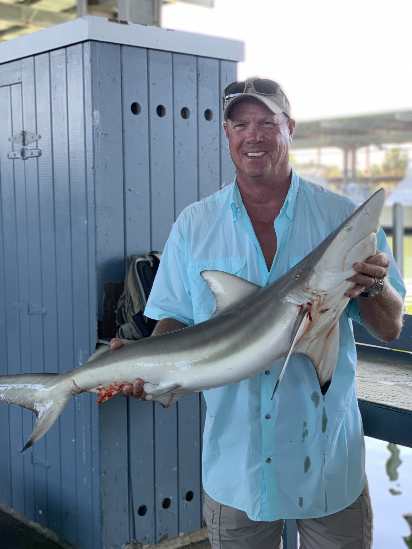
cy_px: 274
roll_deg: -0.1
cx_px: 206
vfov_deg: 36.8
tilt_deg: -5.1
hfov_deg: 28.0
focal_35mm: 52
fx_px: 825
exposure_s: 1/122
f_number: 2.4
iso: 50
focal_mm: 6
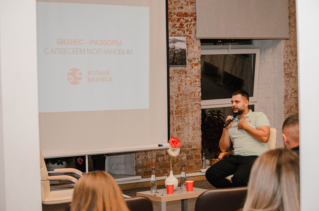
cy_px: 106
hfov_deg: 24.7
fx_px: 730
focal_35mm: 82
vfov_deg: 16.5
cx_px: 160
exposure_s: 1/125
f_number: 4.5
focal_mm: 55
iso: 800
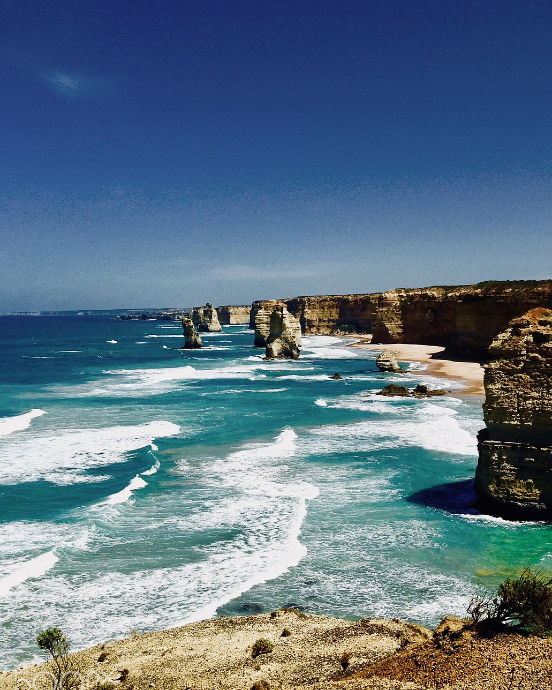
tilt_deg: -1.7
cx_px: 302
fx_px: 817
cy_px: 325
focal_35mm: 40
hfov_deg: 37.3
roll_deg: -0.1
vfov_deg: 45.8
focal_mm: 4.12
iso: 50
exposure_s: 1/3195
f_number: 2.4
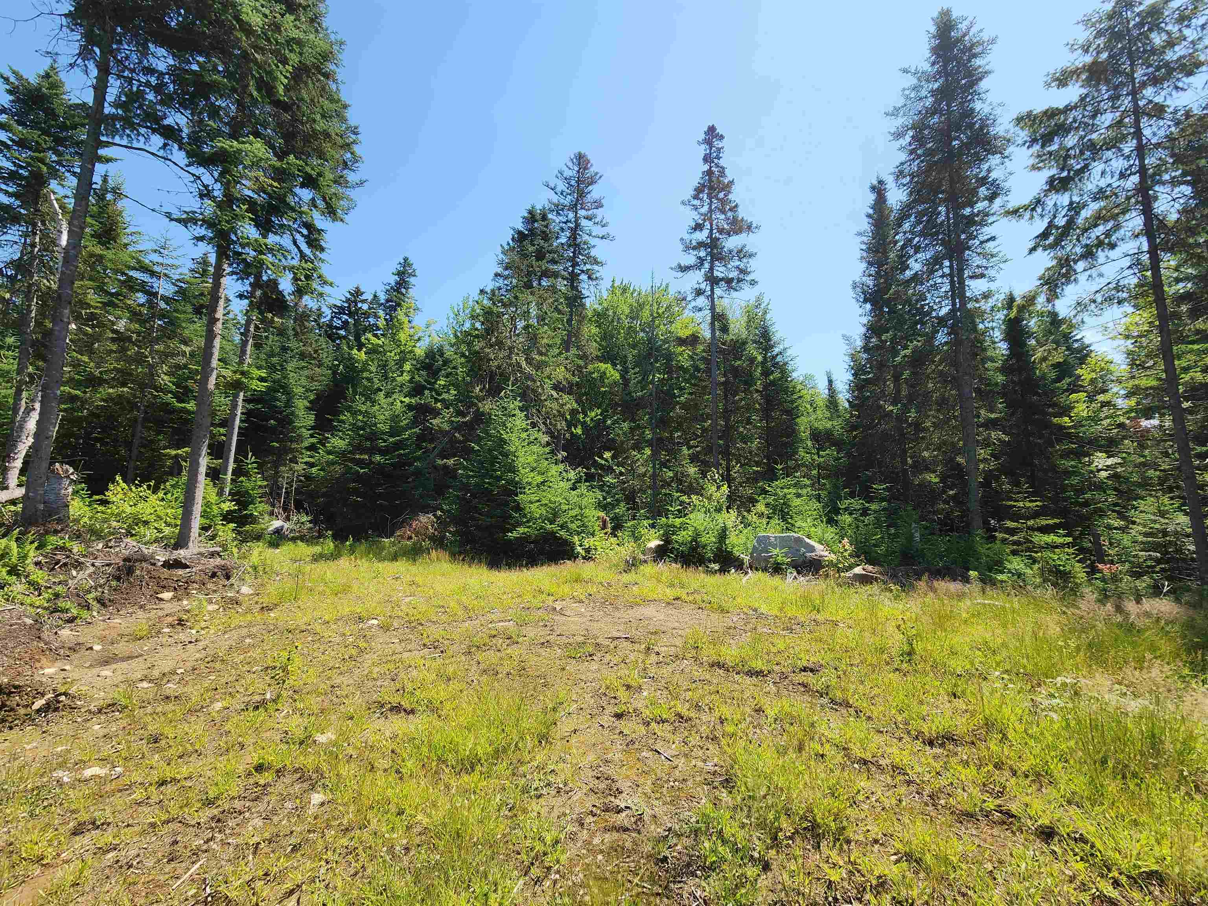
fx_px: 454
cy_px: 453
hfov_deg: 106.2
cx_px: 604
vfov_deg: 89.9
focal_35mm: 13
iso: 50
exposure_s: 1/1252
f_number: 2.2
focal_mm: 2.2
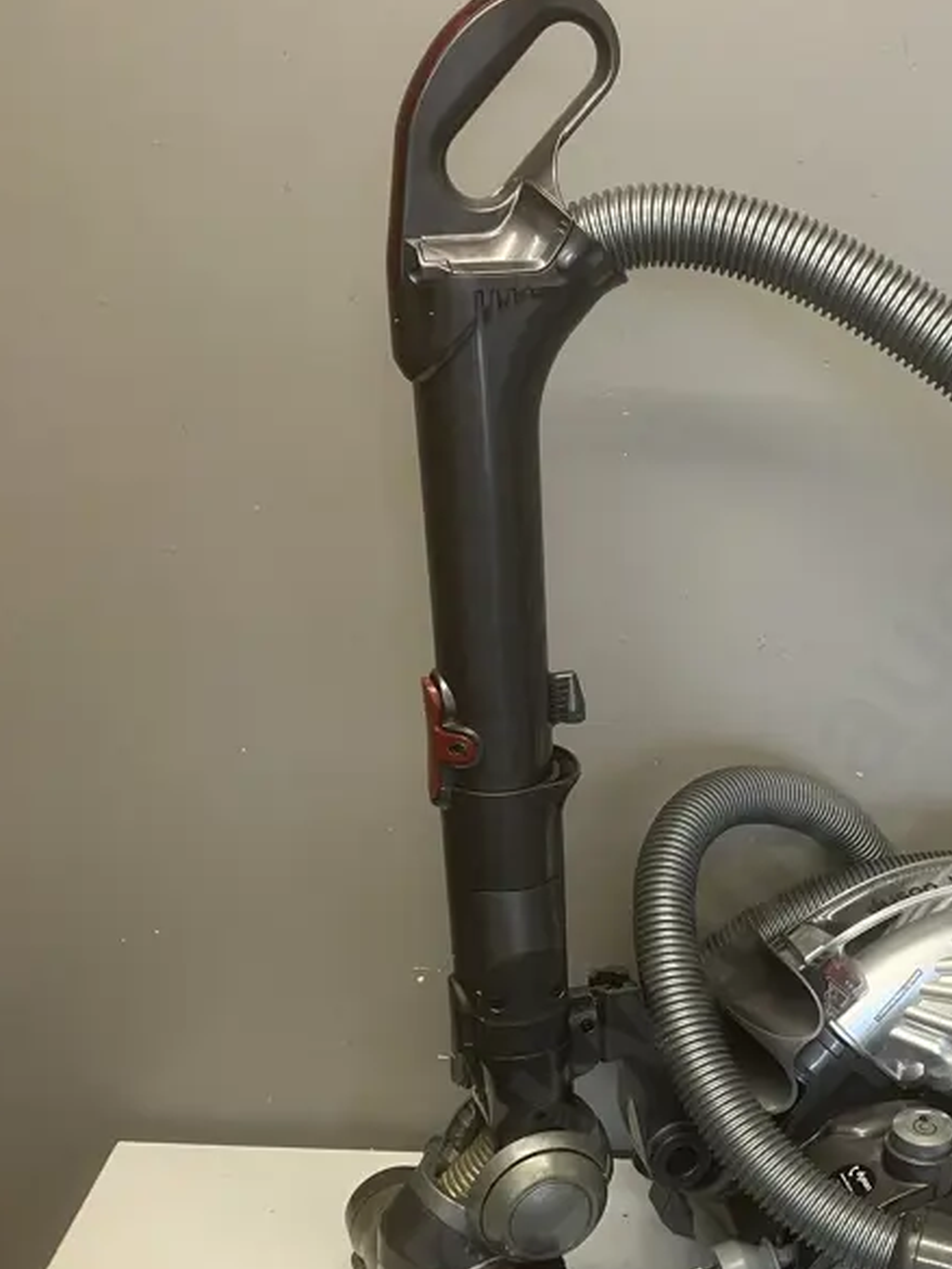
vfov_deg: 38.5
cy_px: 824
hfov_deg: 28.9
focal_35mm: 49
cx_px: 794
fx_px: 1796
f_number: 1.8
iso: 50
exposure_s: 1/50
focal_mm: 3.99
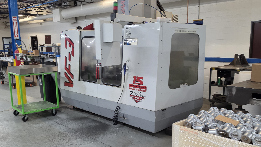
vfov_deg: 34.5
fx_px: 235
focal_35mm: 34
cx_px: 132
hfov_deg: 58.0
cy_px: 89
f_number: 1.4
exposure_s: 1/120
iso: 250
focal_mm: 6.5
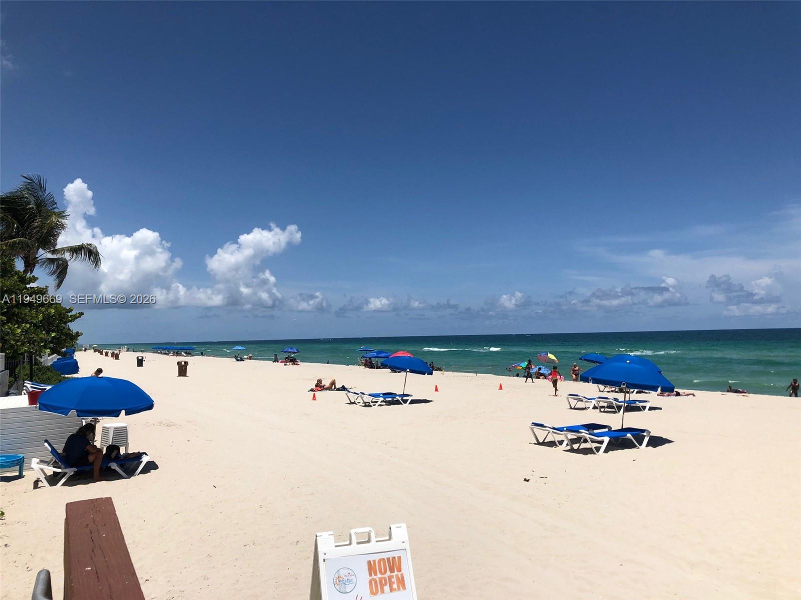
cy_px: 300
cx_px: 400
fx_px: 648
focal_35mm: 28
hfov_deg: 63.4
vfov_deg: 49.7
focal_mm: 3.99
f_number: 1.8
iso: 20
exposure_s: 1/4425
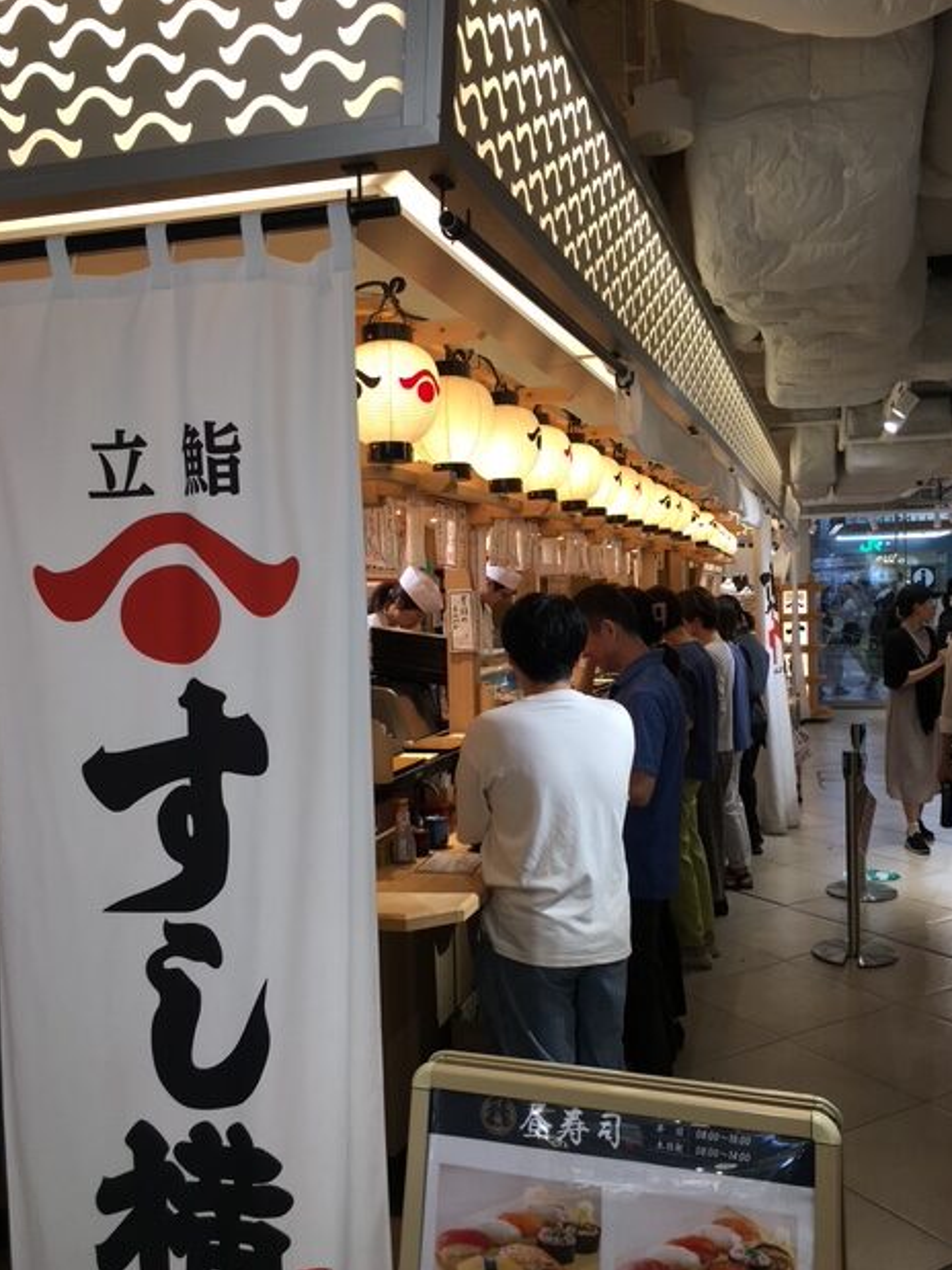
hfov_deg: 46.8
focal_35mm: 30
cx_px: 482
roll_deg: +0.8
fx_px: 1100
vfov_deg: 60.0
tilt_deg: -2.5
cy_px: 650
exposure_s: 1/60
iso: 32
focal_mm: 4.15
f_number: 2.2
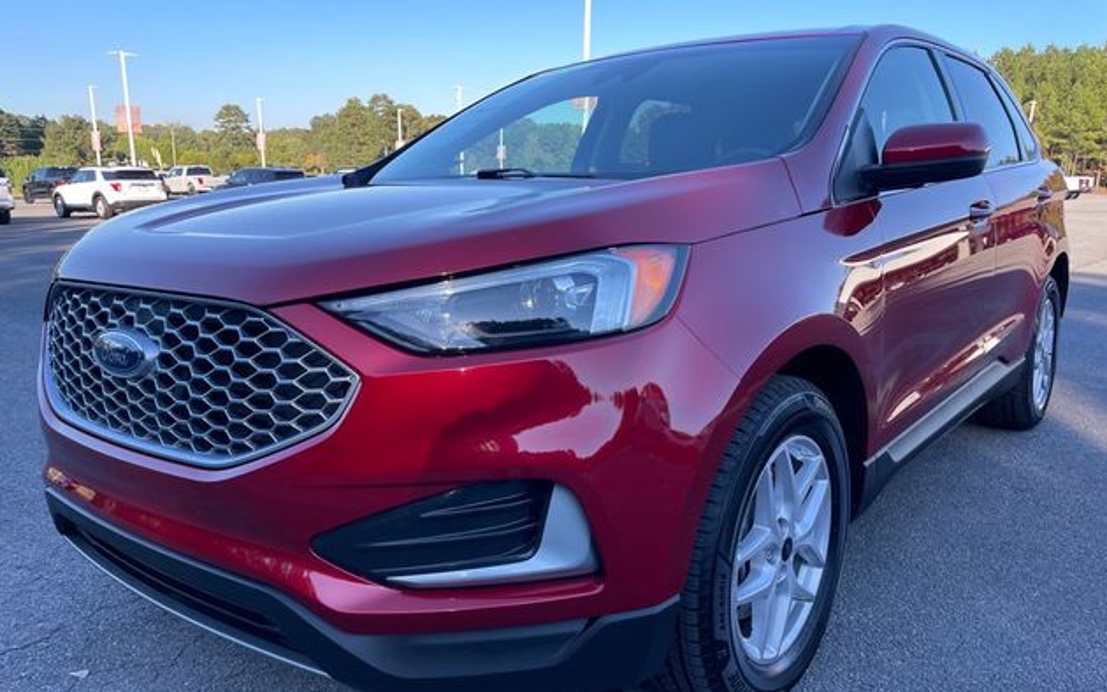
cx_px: 548
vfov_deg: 44.4
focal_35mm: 28
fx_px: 845
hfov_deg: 66.5
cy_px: 406
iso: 32
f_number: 1.6
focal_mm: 4.2
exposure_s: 1/443
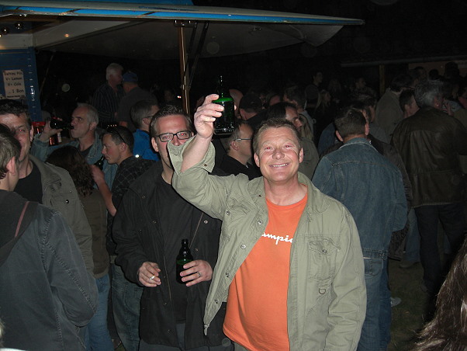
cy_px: 176
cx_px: 234
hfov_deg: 49.0
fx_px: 513
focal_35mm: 38
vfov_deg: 37.7
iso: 200
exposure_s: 1/60
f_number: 2.8
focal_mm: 7.9
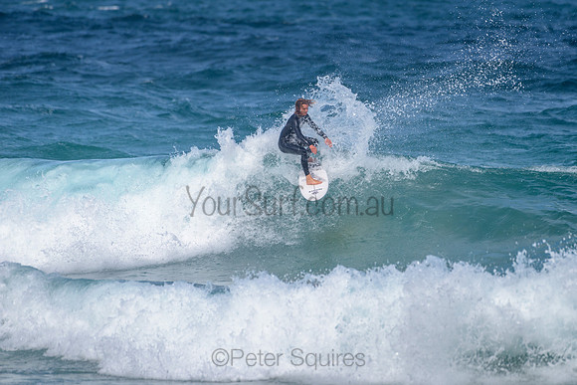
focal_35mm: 613
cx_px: 352
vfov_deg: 2.2
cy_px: 171
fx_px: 9832
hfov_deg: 3.4
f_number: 5.6
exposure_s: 1/2000
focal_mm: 500
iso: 125
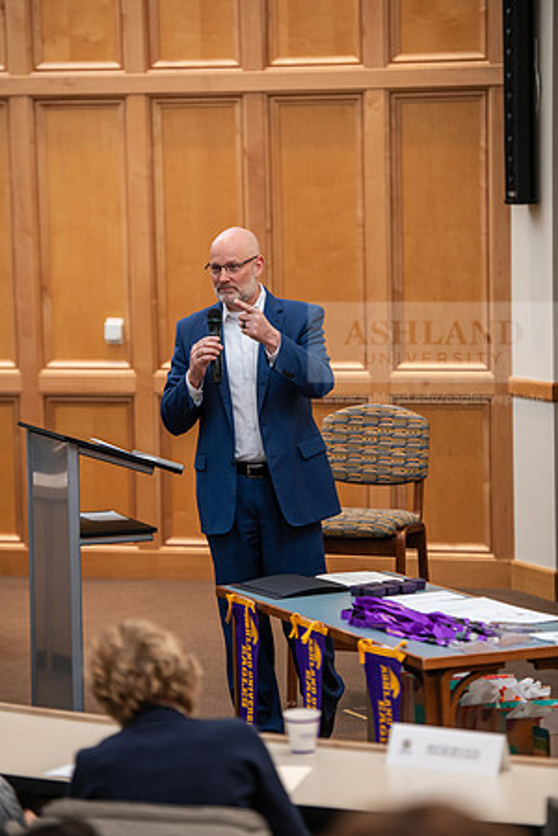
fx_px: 3139
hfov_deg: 10.2
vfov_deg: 15.2
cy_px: 418
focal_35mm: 135
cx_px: 279
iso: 640
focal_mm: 135
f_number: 3.2
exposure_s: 1/200
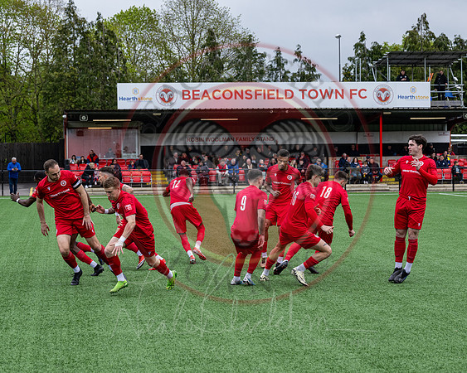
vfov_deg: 18.5
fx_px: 1143
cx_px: 220
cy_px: 182
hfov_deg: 23.1
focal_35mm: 83
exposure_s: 1/2000
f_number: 5
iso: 500
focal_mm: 70
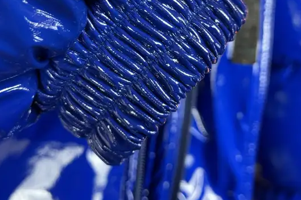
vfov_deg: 19.6
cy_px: 20
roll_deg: -1.0
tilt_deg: -18.6
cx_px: 151
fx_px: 568
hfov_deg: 29.7
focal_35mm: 68
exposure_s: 1/60
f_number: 1.78
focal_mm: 6.76
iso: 200
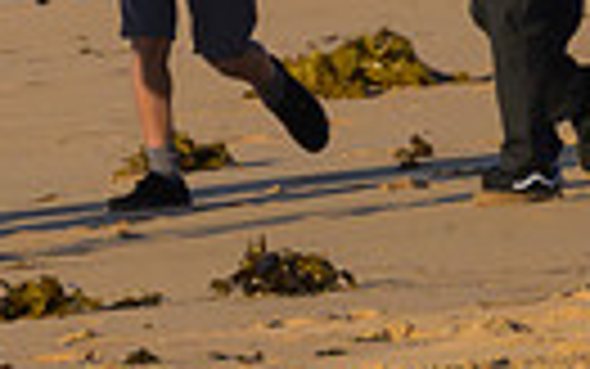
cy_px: -106
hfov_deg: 0.5
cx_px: -360
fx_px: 72871
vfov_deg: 0.3
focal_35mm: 4530
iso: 1250
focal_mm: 1000
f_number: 11
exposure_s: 1/1600
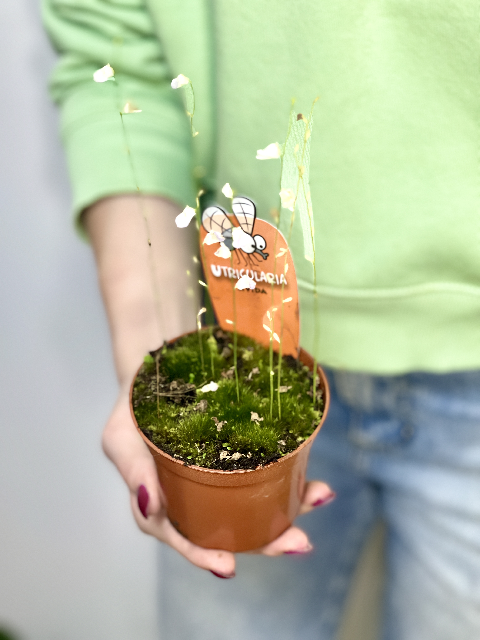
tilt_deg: -39.8
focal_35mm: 64
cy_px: 320
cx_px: 240
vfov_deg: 30.3
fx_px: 1183
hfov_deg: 22.9
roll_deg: +1.1
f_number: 2.2
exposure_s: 1/100
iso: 160
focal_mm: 7.5
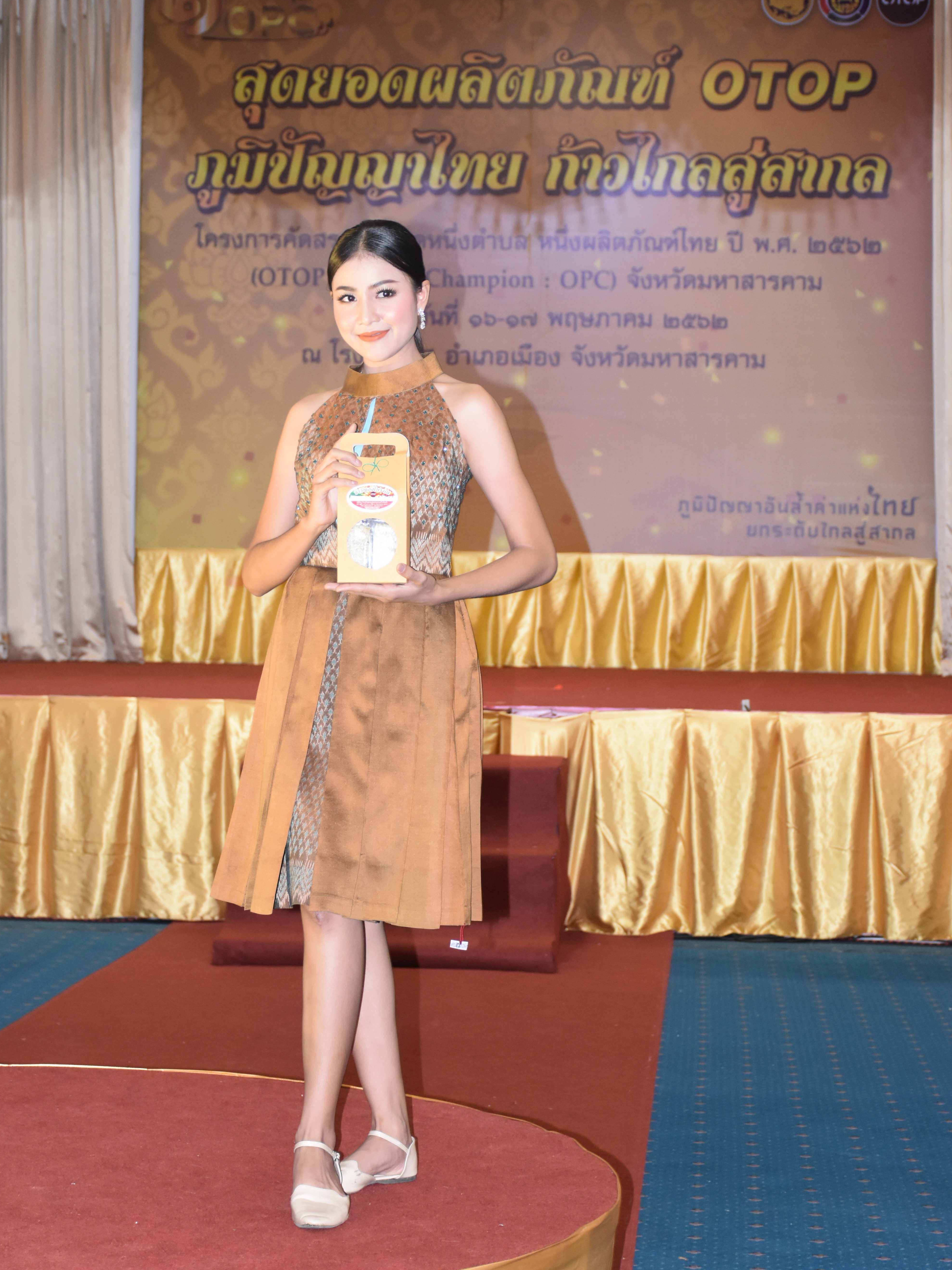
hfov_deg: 20.0
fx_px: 2697
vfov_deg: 26.5
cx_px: 476
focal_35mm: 74
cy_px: 567
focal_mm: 45
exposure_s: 1/60
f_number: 4.5
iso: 1250
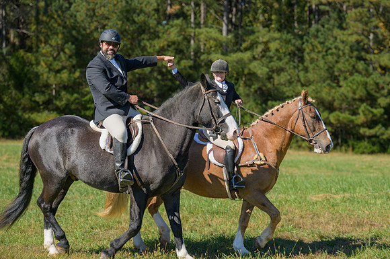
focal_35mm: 89
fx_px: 967
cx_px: 205
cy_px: 122
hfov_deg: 22.8
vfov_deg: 15.2
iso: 200
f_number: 4
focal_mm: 85
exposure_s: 1/800
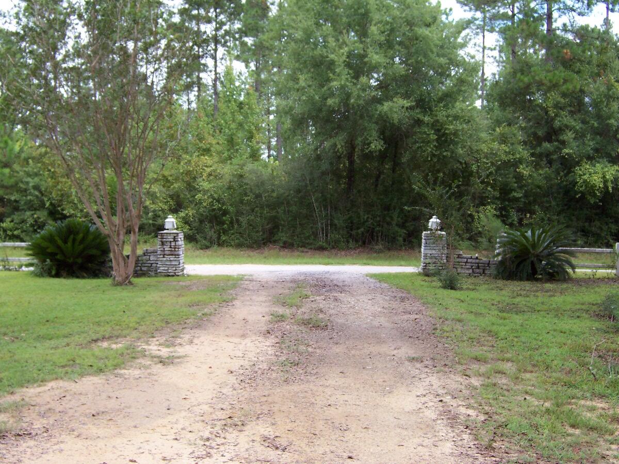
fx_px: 876
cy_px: 232
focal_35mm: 49
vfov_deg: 29.7
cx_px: 310
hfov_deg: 38.9
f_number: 4
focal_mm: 8.2
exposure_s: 1/180
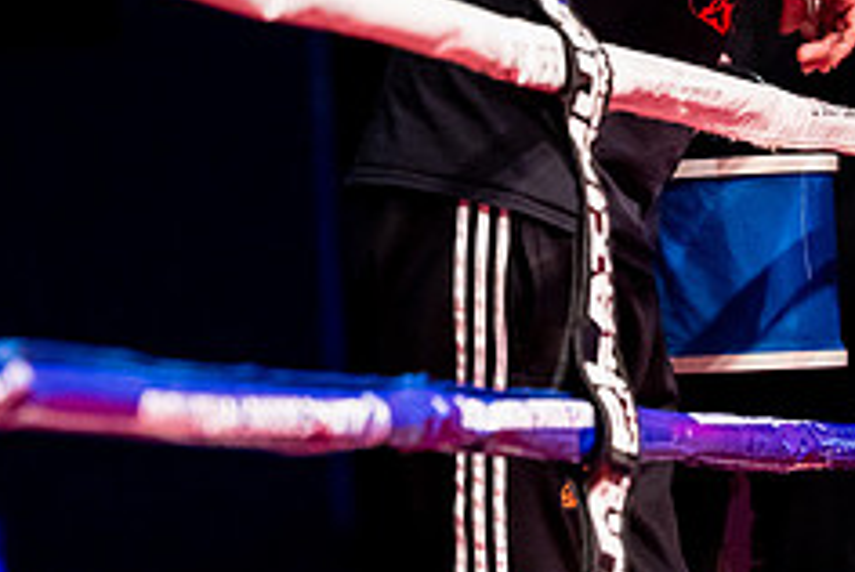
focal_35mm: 233
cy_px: -121
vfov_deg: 5.9
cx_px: 855
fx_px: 5541
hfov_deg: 8.8
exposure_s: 1/1000
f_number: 2.8
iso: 4000
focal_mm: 95
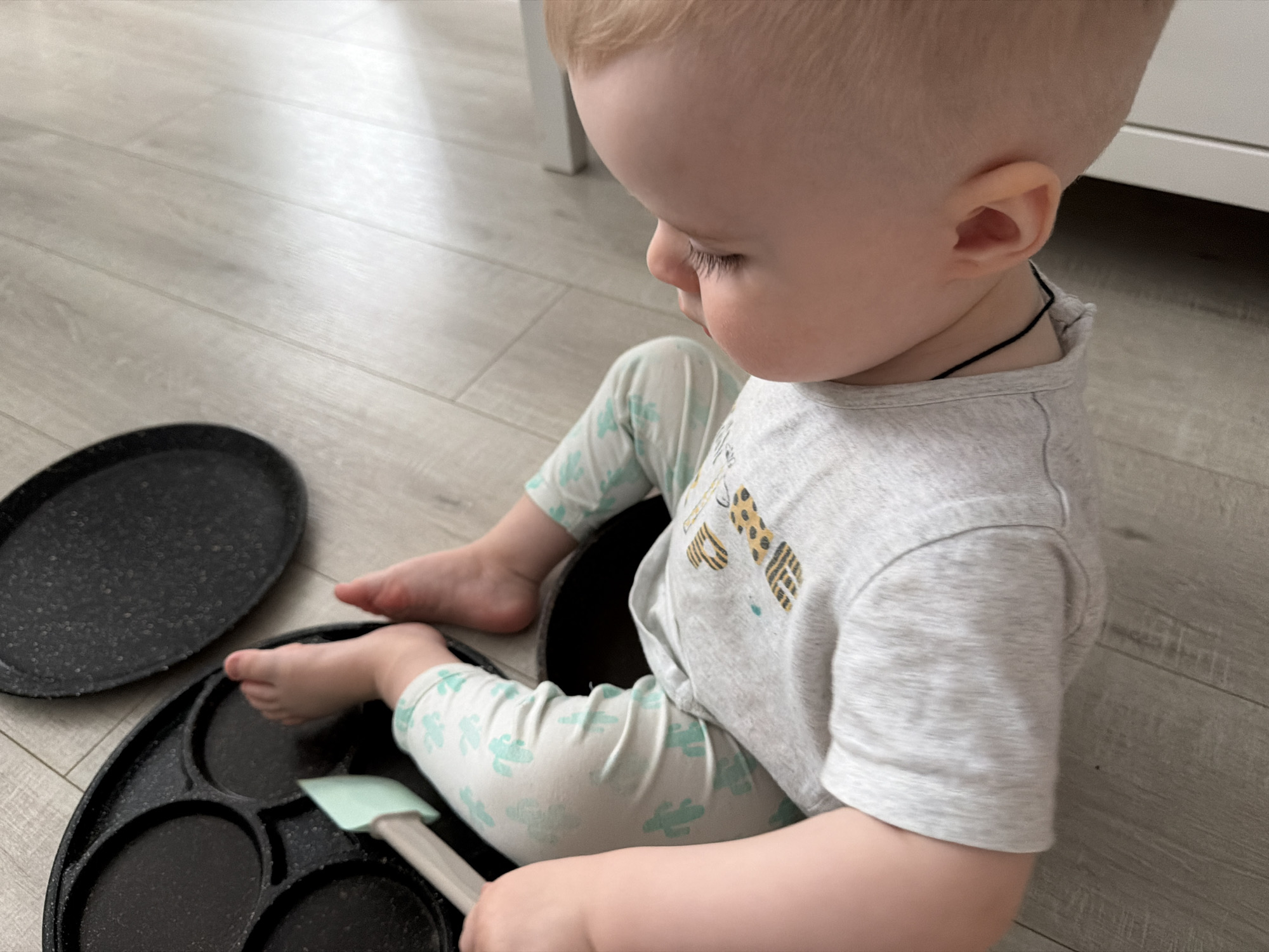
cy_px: 476
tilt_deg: -46.0
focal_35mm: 24
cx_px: 634
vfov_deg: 56.8
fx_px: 880
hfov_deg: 71.6
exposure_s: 1/60
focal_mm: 6.76
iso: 640
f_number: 1.78
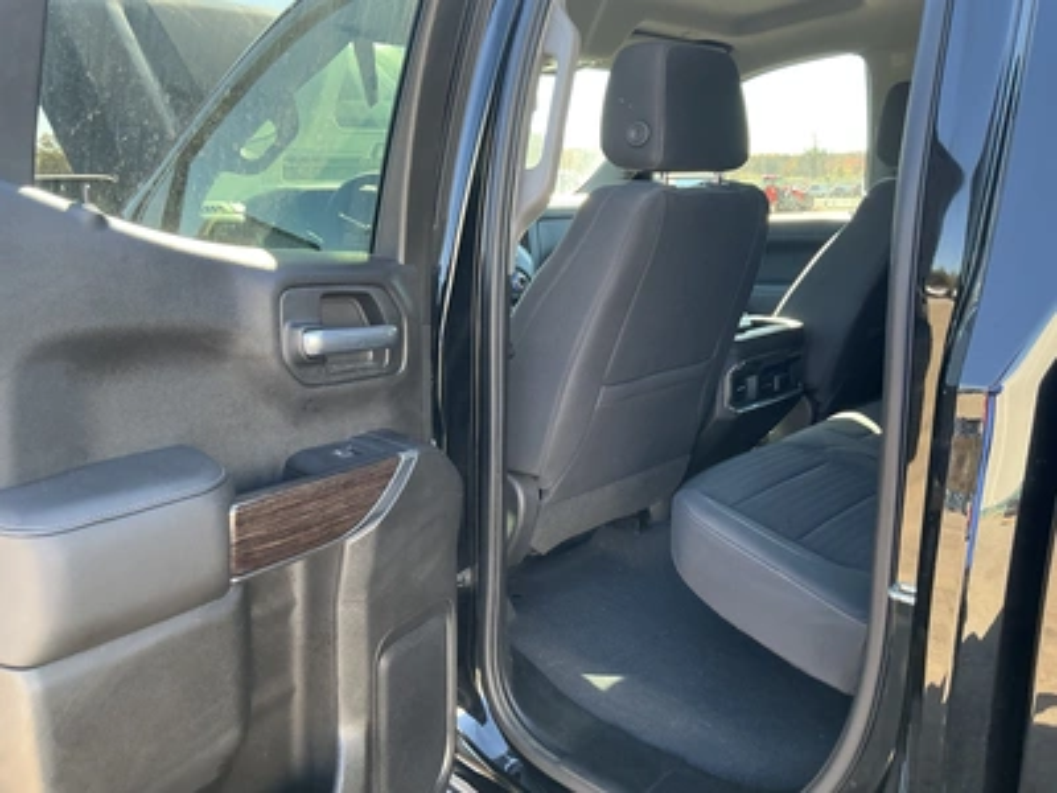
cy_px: 396
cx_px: 528
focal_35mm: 28
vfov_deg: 49.7
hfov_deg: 63.4
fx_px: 855
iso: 64
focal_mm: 3
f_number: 1.8
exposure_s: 1/122
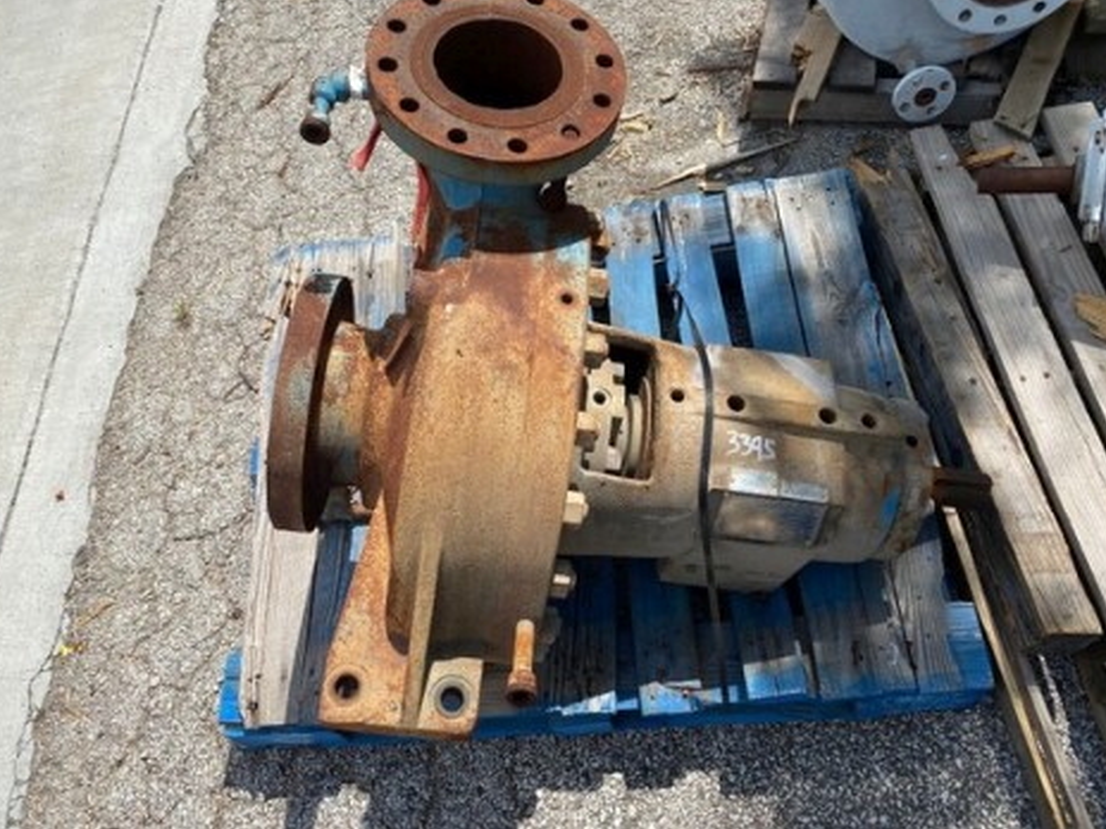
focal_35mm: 28
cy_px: 387
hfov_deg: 63.4
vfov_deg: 49.7
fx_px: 895
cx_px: 541
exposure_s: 1/2817
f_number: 1.8
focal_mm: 4.25
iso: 32
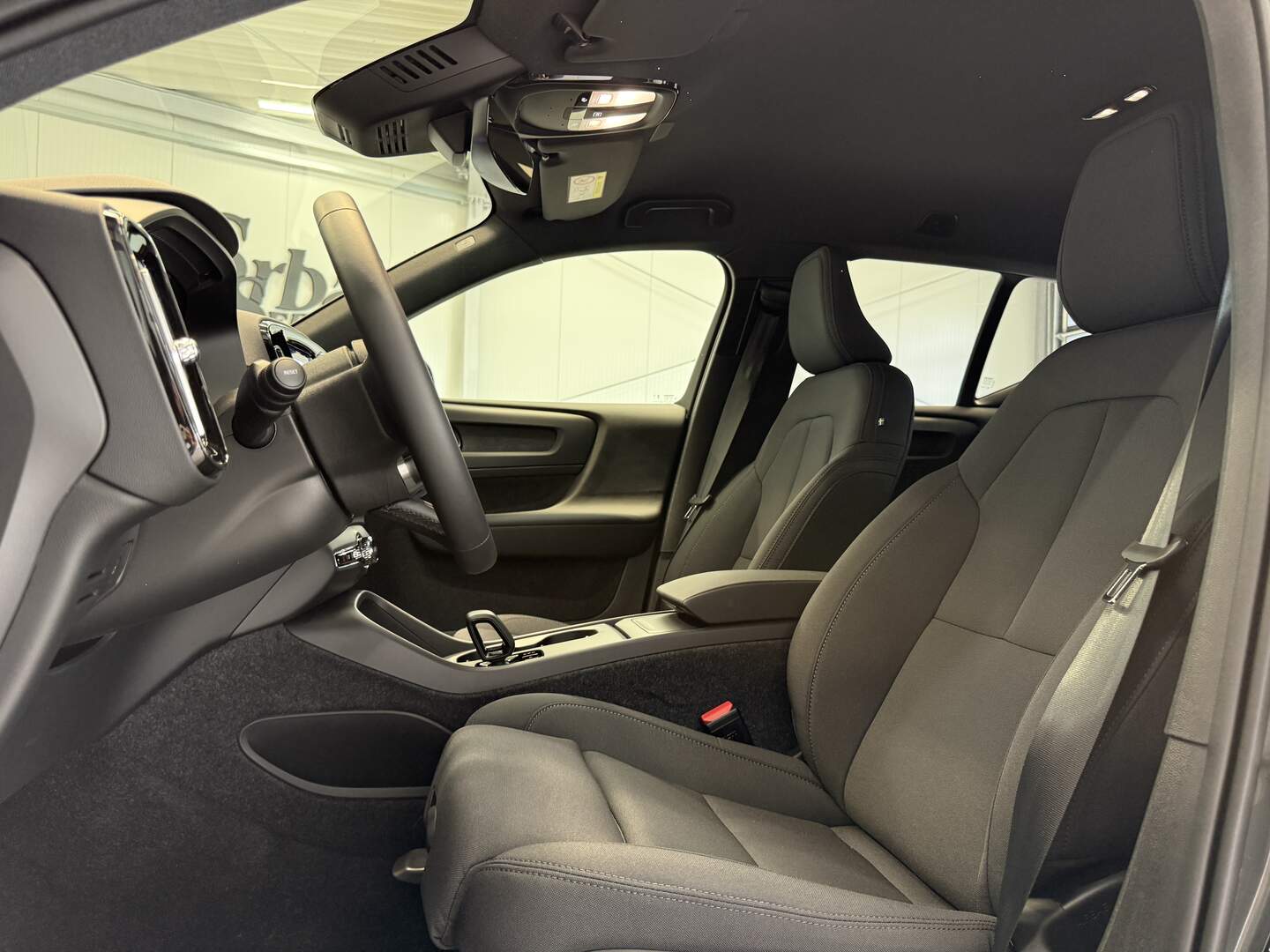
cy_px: 476
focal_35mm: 24
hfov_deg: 71.6
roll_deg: -2.1
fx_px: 881
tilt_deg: -0.4
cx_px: 635
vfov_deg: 56.8
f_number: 1.78
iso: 250
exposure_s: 1/50
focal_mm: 6.76
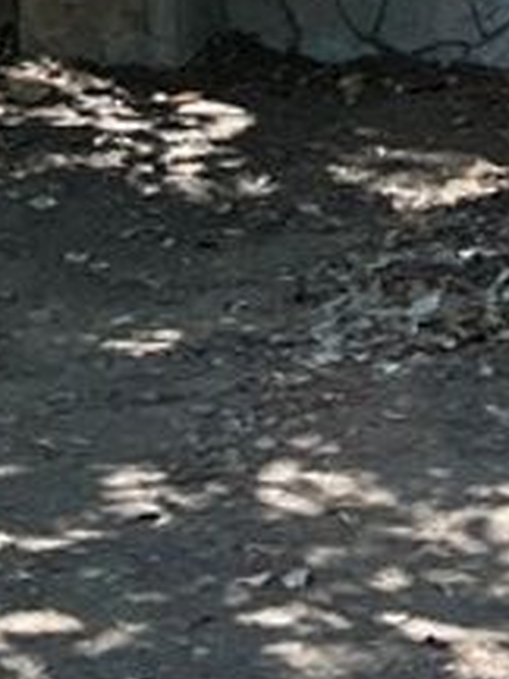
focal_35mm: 164
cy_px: -715
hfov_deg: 9.0
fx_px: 3215
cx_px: 462
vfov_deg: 10.9
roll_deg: +1.2
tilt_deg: +0.9
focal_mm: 5.1
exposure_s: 1/196
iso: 40
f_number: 1.6
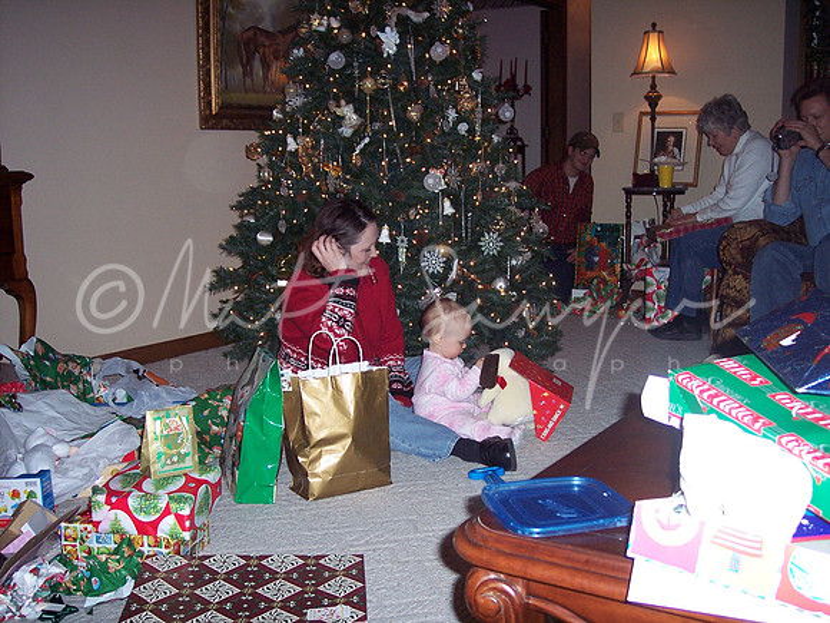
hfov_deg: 47.9
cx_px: 415
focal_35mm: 39
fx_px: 935
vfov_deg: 36.8
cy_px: 312
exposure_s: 1/60
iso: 140
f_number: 2.8
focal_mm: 8
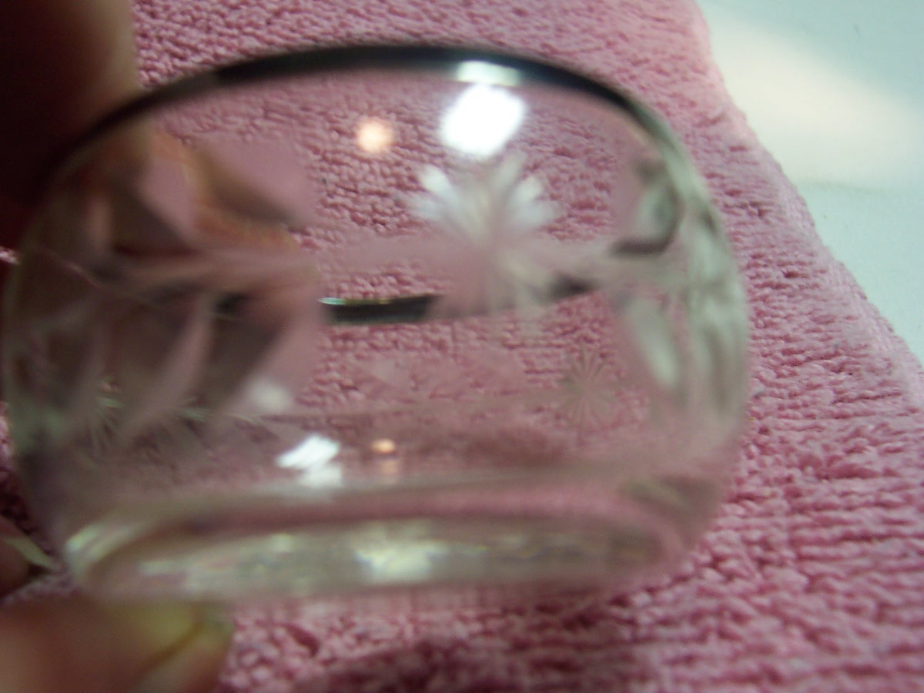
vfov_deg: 38.7
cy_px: 346
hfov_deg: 50.1
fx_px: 988
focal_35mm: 37
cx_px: 462
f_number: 2.8
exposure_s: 1/45
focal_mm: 5.6
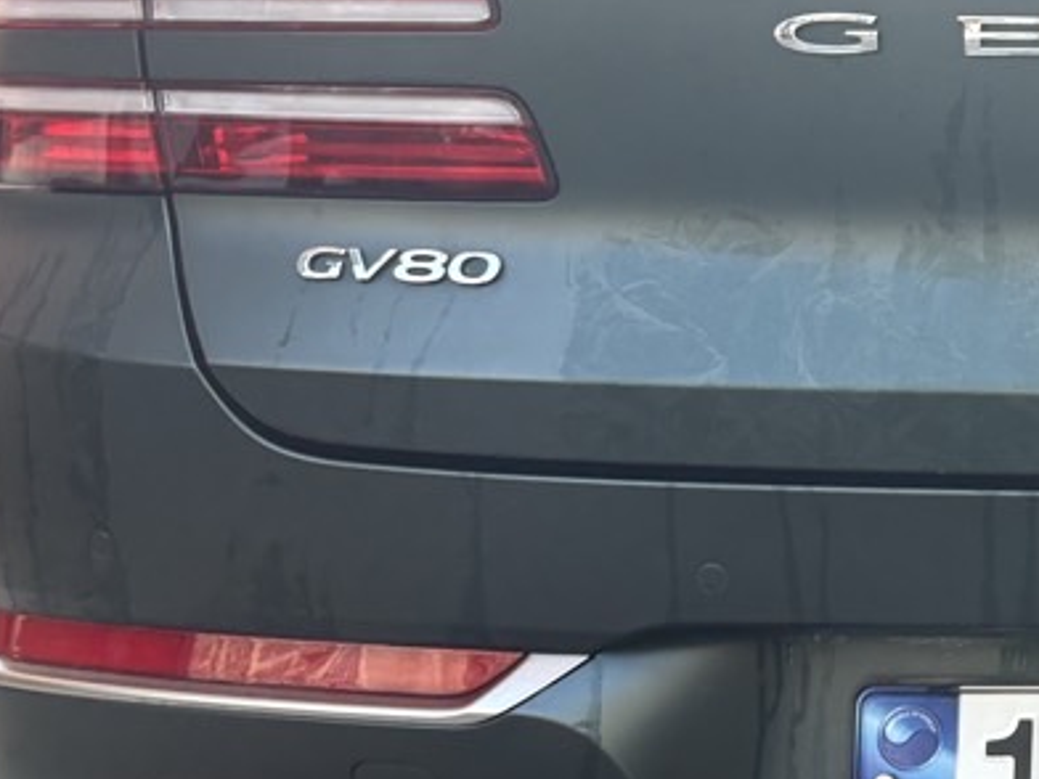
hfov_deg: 20.7
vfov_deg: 17.3
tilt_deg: -3.0
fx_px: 2551
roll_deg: +2.0
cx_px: 1407
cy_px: 284
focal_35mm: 85
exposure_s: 1/121
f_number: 1.6
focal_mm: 5.96
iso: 64
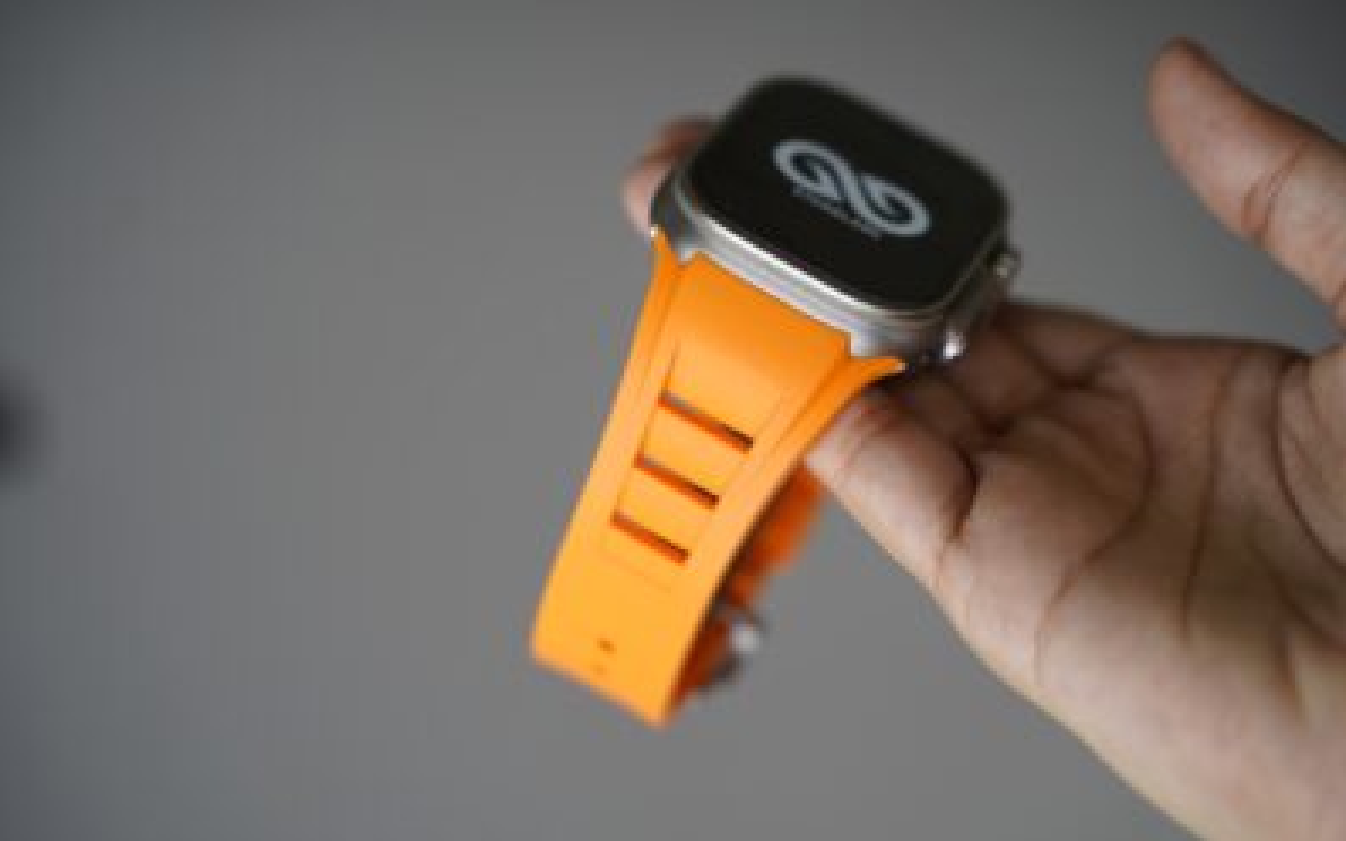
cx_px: 671
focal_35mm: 77
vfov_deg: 16.9
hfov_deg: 26.8
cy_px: 432
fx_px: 2824
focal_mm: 75
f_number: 4
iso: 125
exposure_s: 1/80
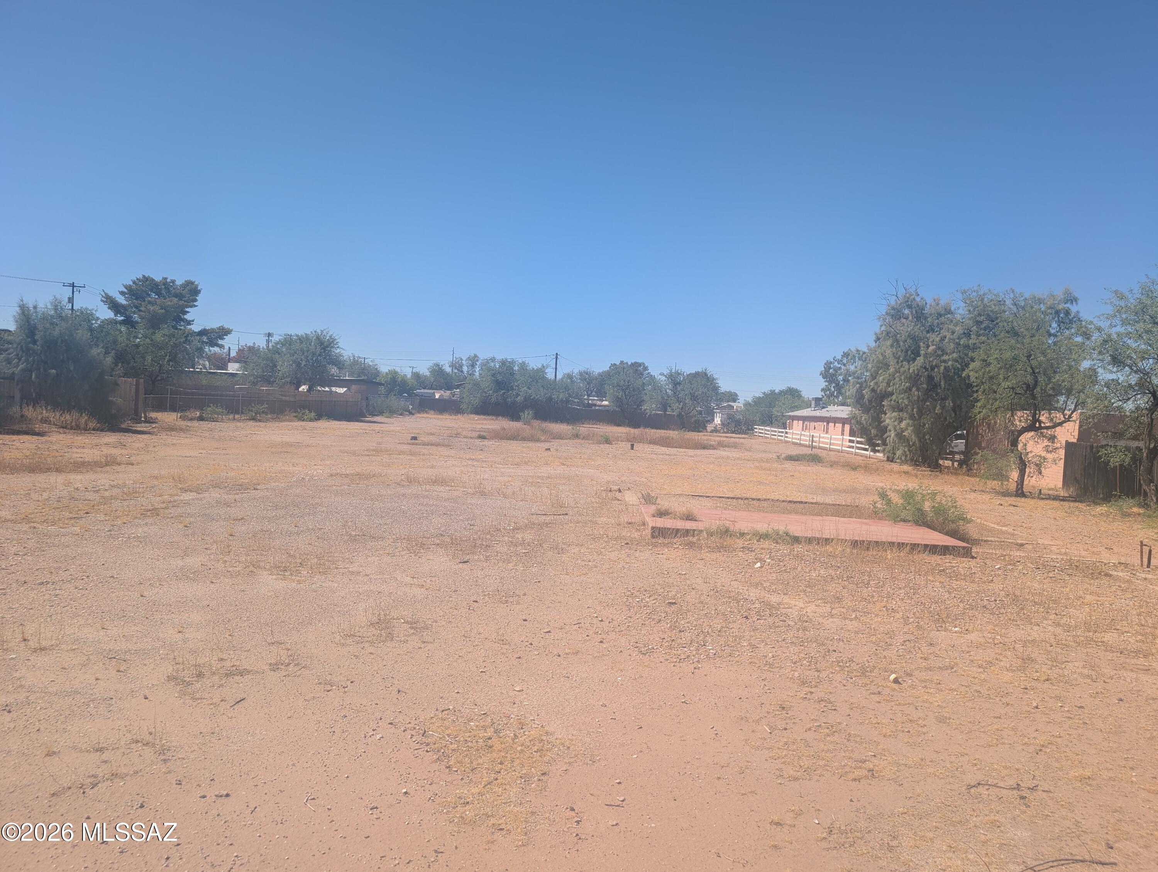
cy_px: 436
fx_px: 804
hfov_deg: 71.5
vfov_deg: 56.9
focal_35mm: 24
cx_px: 579
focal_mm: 6.9
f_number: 1.68
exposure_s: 1/1302
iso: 25
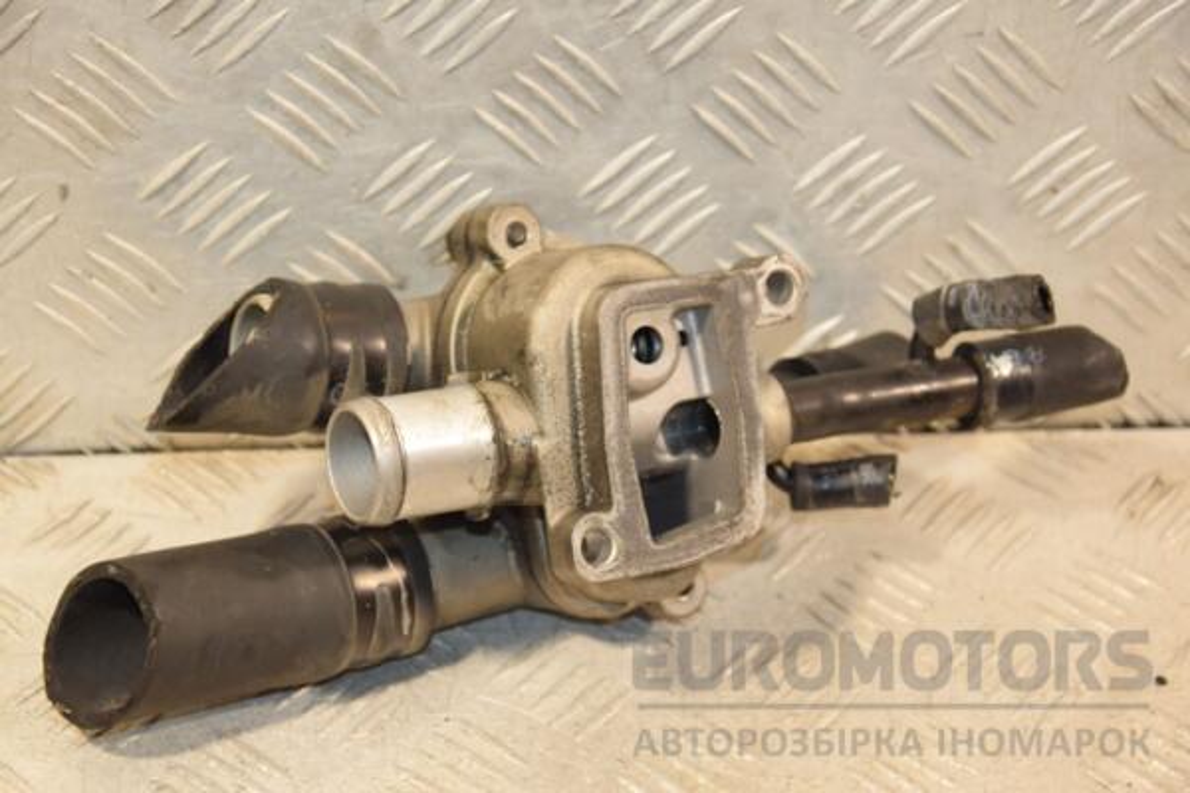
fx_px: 3074
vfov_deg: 14.7
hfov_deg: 21.9
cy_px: 396
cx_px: 595
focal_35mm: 93
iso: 800
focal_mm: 62
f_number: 5.3
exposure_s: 1/160
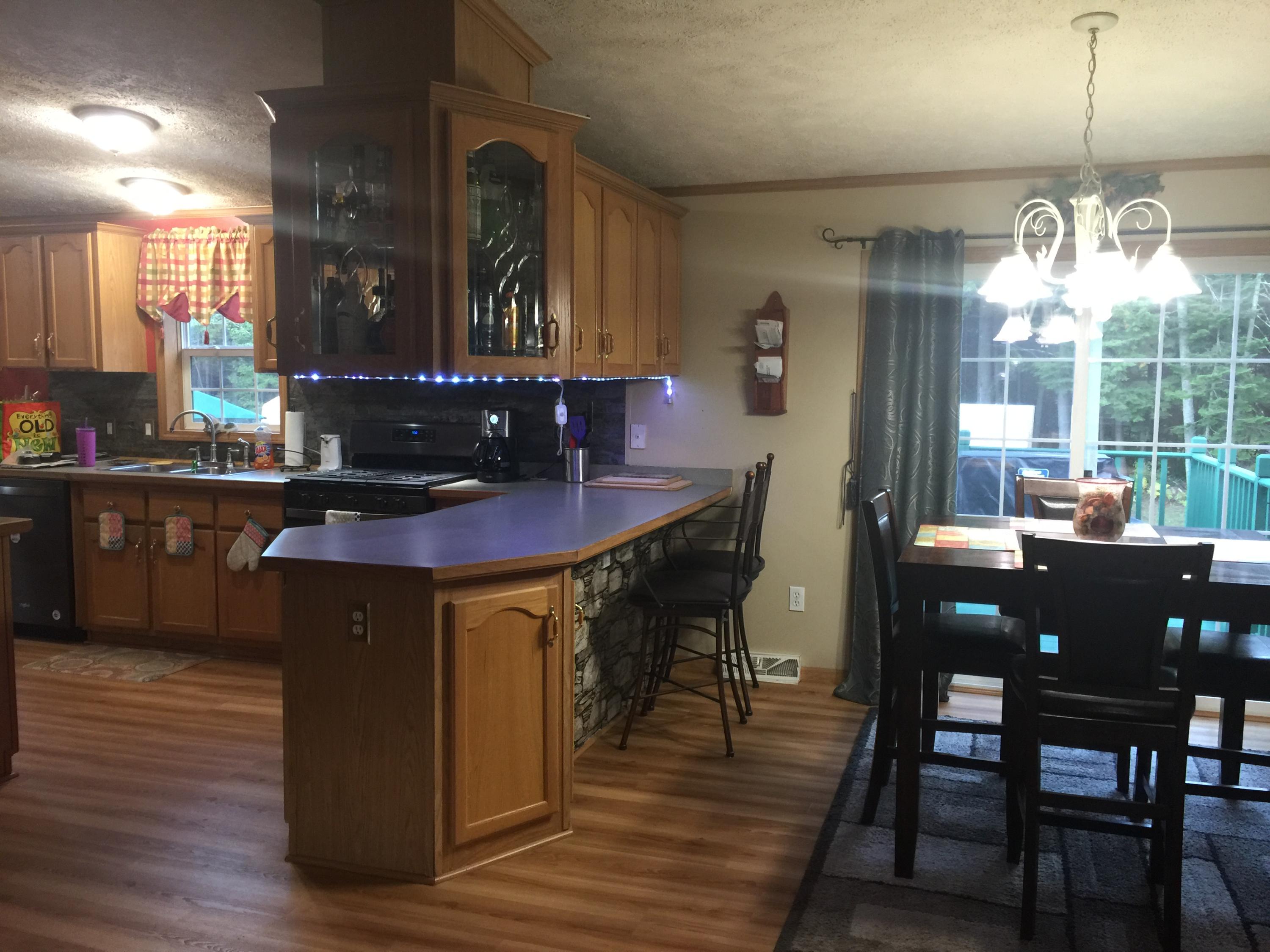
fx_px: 1064
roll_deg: -3.2
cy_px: 476
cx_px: 635
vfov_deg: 48.2
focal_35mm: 29
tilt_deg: -5.5
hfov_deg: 61.7
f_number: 2.2
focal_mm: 4.15
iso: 64
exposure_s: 1/15
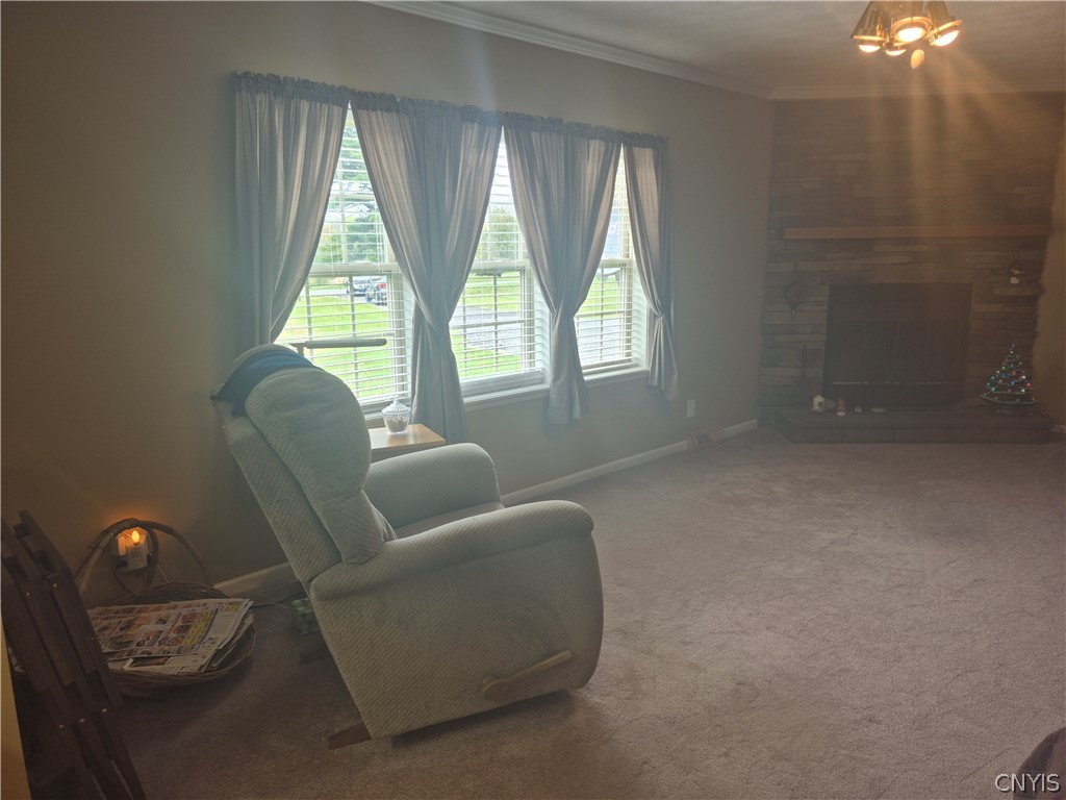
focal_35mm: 23
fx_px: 708
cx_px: 533
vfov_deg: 58.9
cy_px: 400
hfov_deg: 73.9
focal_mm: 5.4
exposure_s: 1/60
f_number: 1.8
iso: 25
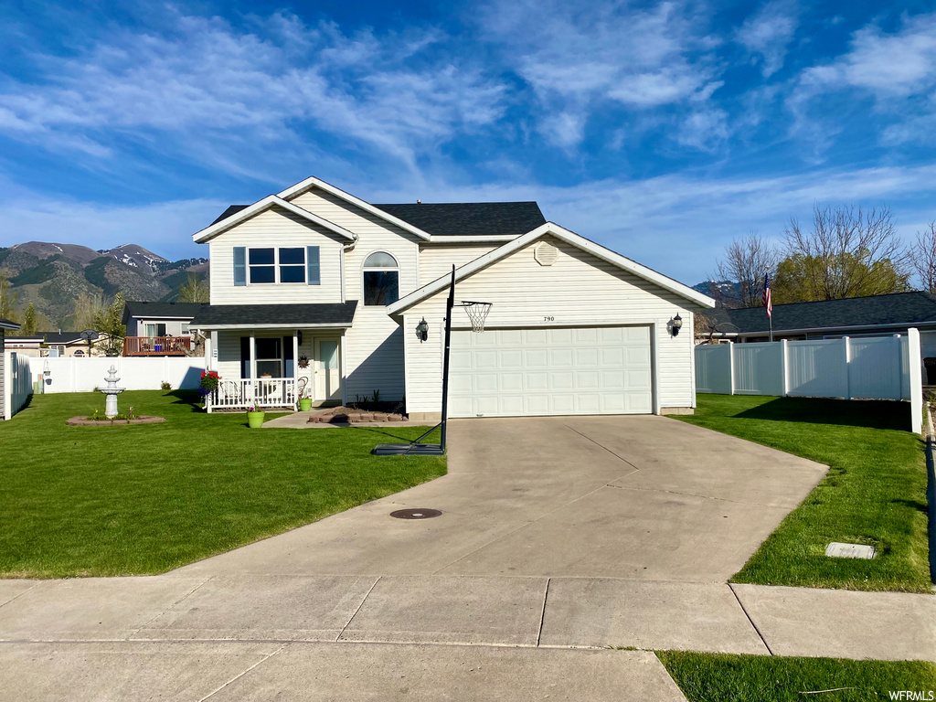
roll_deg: +1.7
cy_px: 351
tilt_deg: +1.0
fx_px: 703
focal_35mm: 26
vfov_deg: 53.1
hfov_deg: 67.3
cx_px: 468
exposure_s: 1/6757
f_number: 1.8
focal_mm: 4.25
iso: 32
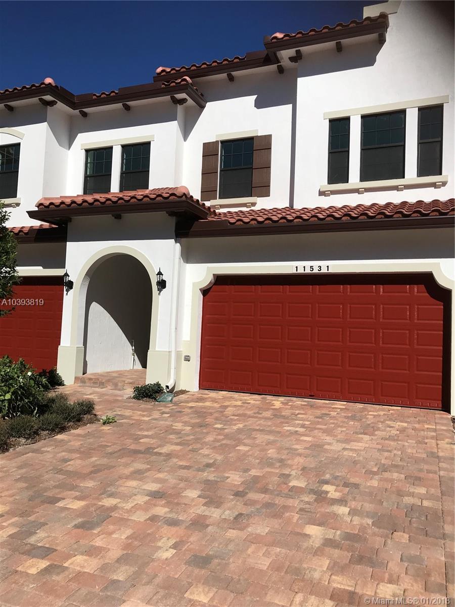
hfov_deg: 49.7
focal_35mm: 28
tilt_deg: +5.0
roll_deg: -2.8
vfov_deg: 63.4
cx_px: 228
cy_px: 304
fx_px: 491
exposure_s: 1/6849
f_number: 1.8
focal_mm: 3.99
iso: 25
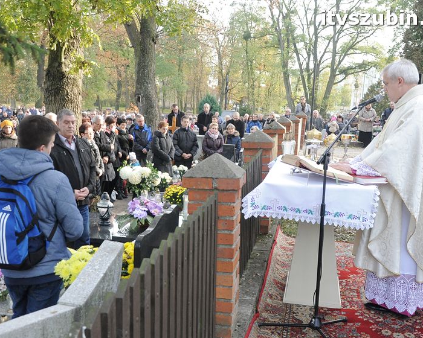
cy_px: 170
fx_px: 513
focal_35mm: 41
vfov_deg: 36.5
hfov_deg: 44.8
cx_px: 200
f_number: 7.1
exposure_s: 1/200
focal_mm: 24
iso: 800
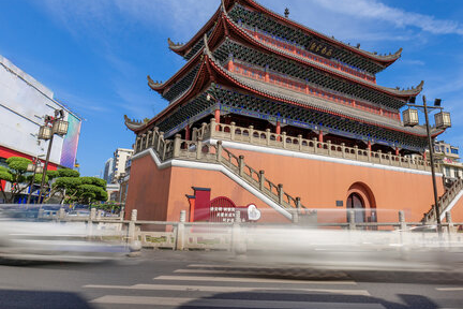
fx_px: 322
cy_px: 128
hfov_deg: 70.7
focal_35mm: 25
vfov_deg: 51.0
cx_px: 281
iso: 200
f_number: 8
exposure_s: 1.6
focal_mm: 20
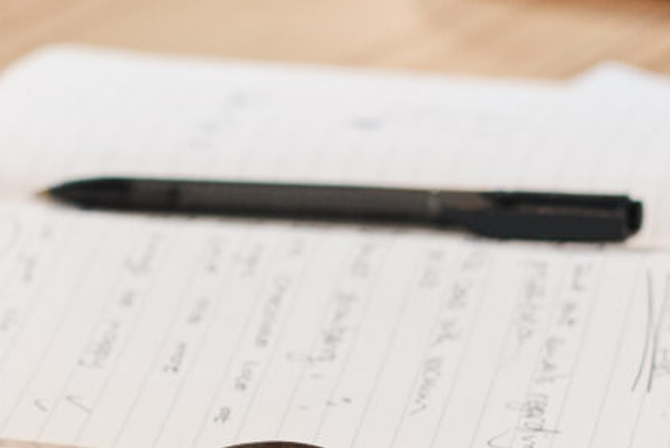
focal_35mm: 299
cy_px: 181
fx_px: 5568
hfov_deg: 6.8
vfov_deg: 4.6
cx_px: -312
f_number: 2.5
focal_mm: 50
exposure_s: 1/250
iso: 400
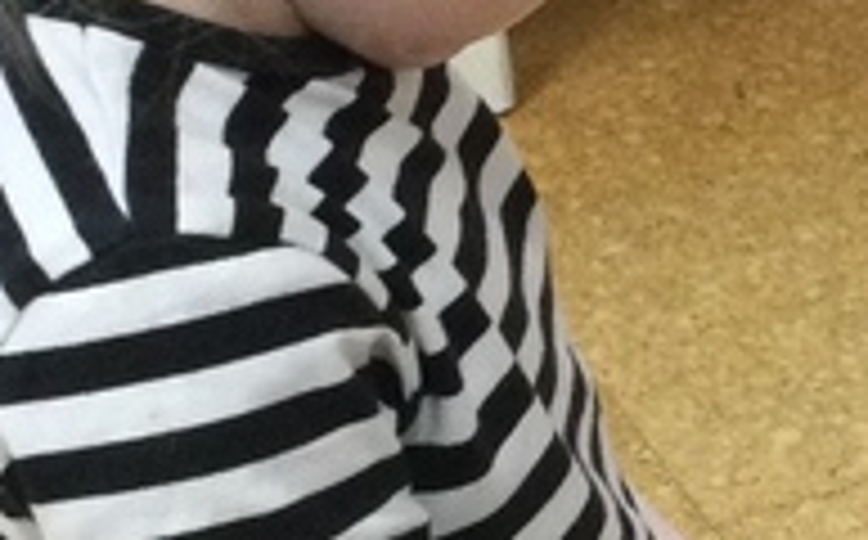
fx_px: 4299
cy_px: 504
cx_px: 1086
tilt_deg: -35.6
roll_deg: -0.9
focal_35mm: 182
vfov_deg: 7.2
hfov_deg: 11.3
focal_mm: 3.3
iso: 100
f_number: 2.4
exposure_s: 1/33
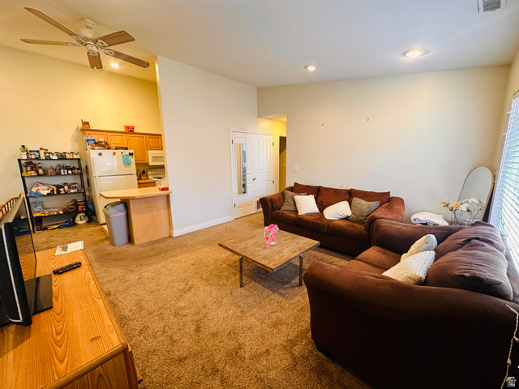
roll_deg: +0.9
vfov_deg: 85.7
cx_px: 260
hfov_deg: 102.1
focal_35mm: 14
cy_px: 194
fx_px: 210
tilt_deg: -9.8
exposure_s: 1/60
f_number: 2.2
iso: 200
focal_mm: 2.22
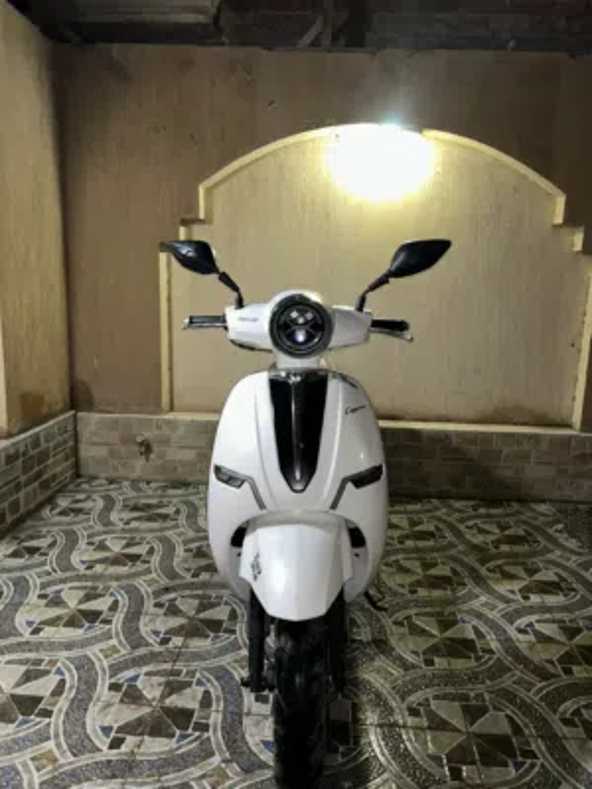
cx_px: 296
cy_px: 394
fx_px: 593
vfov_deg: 67.3
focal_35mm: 26
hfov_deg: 53.1
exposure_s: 1/7
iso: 100
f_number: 1.5
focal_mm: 5.7
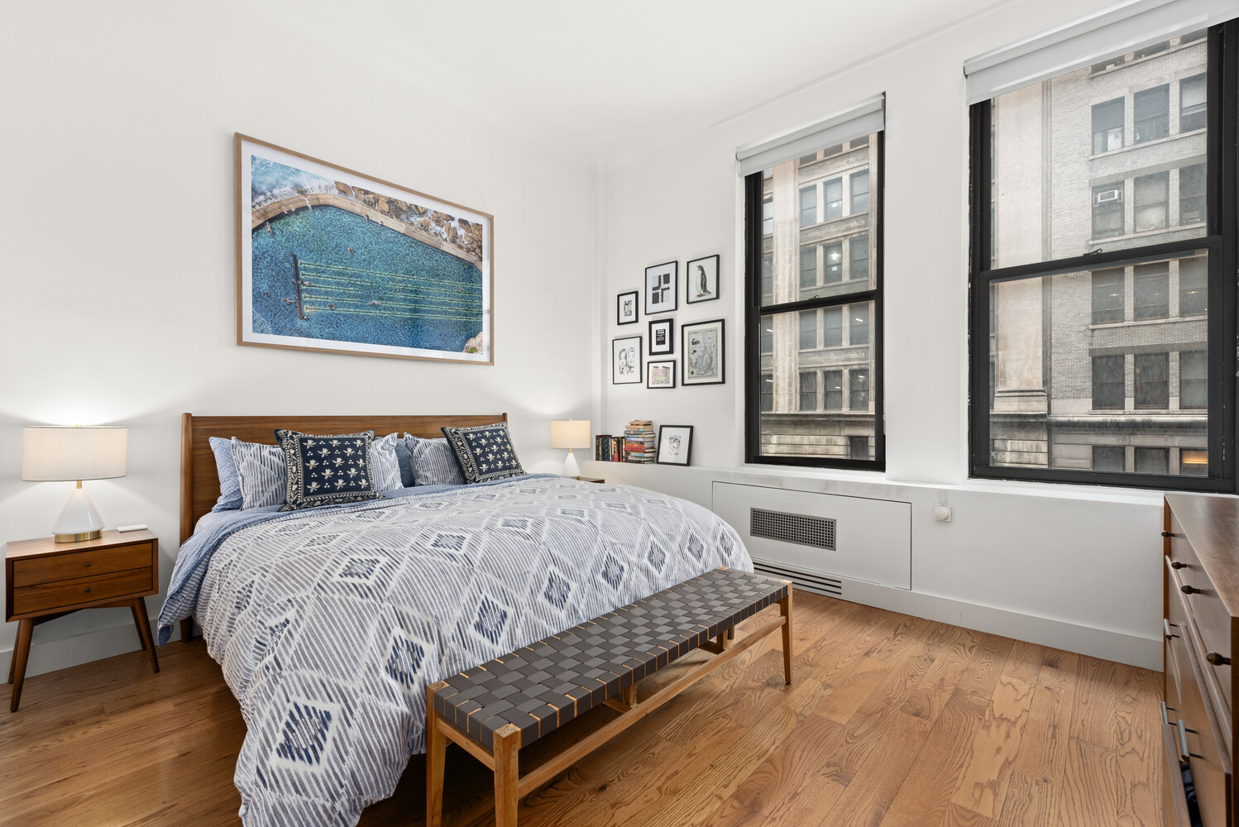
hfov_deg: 96.7
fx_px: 551
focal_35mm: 16
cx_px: 620
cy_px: 414
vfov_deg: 73.8
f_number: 11
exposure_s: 1/1.25
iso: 200
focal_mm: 16
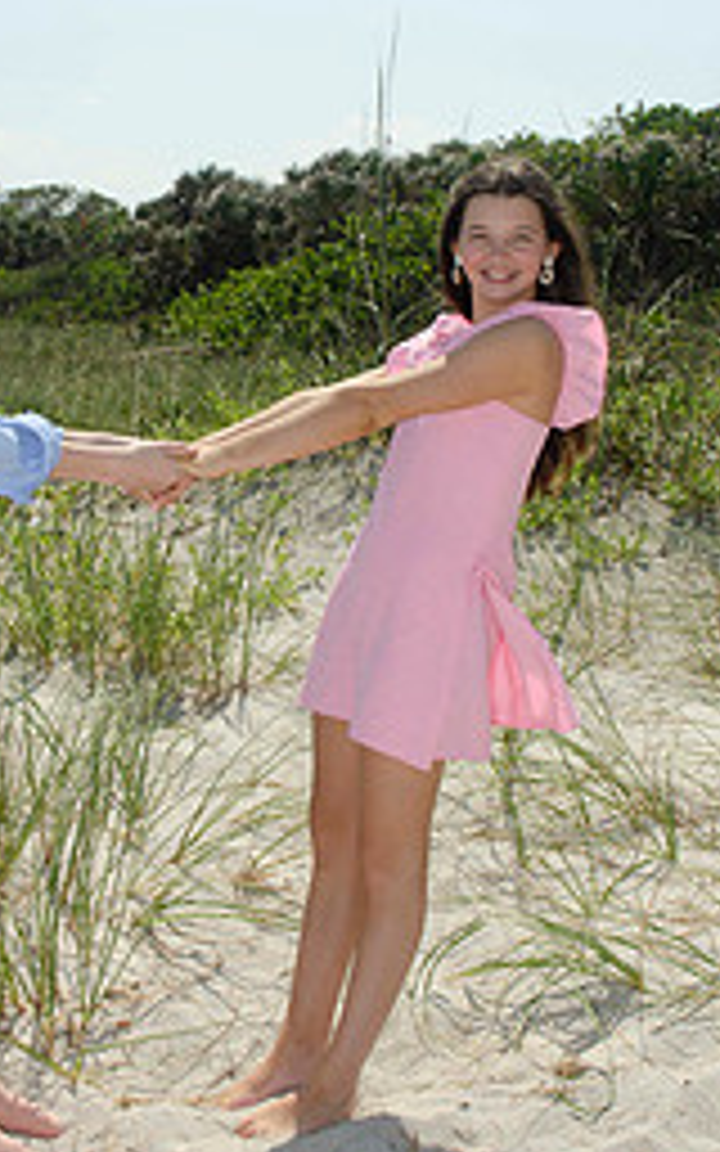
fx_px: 1852
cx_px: 207
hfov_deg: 21.9
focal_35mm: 59
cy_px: 540
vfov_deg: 34.5
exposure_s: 1/250
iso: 100
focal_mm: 22
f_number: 9
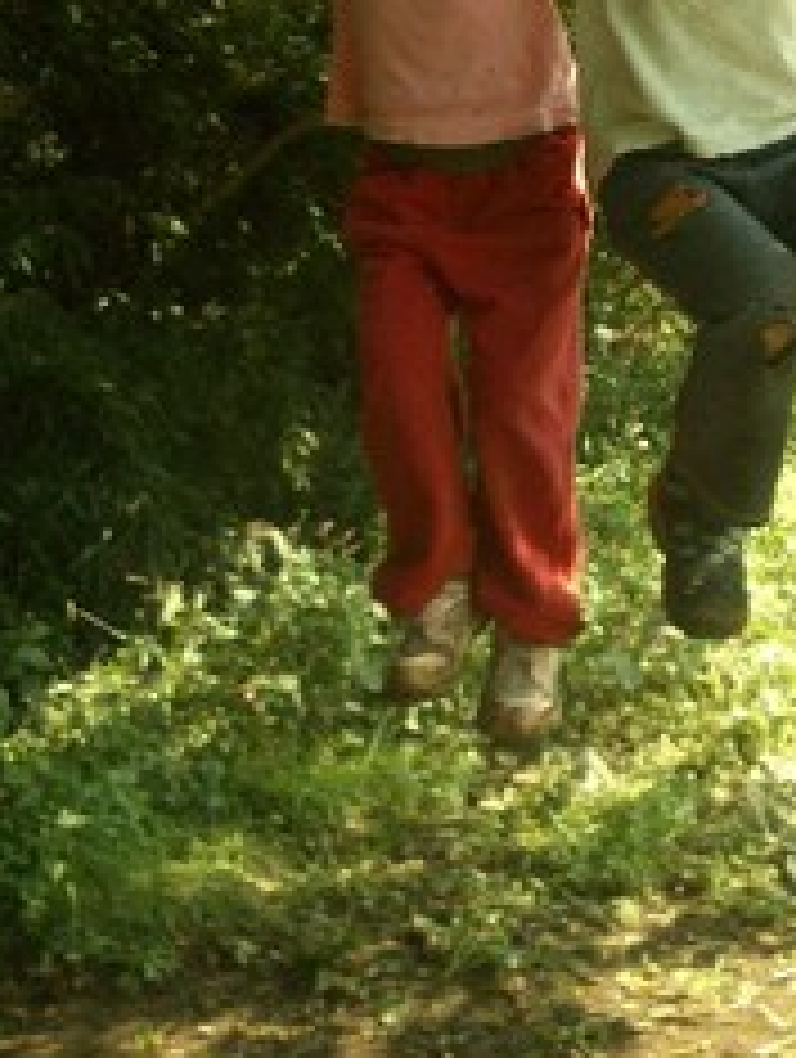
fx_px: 2049
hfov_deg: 21.4
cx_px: 751
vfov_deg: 28.1
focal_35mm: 67
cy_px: 149
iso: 50
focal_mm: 5.8
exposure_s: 1/200
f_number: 2.6
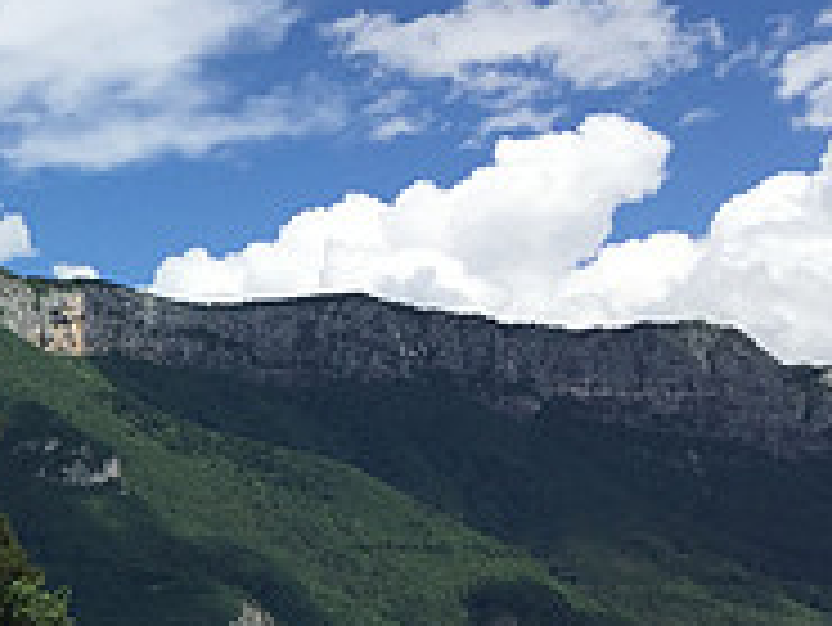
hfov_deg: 19.1
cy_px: 628
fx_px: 2189
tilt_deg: +3.6
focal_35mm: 91
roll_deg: +0.9
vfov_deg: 15.9
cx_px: -378
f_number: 2.2
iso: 32
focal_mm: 4.15
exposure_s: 1/3049
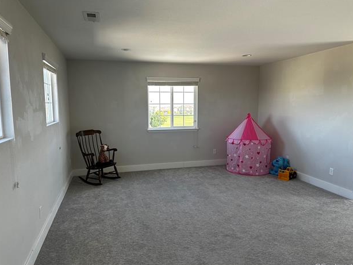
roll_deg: +0.2
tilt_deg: -6.2
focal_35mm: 25
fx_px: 255
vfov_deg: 54.9
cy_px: 135
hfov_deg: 69.4
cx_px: 177
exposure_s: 1/158
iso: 100
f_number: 1.78
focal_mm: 6.86
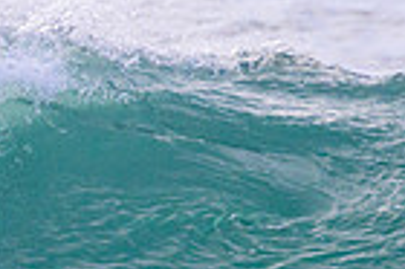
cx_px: -52
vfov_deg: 0.4
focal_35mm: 3322
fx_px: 37329
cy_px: 363
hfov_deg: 0.6
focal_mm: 800
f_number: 11
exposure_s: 1/2000
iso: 1400
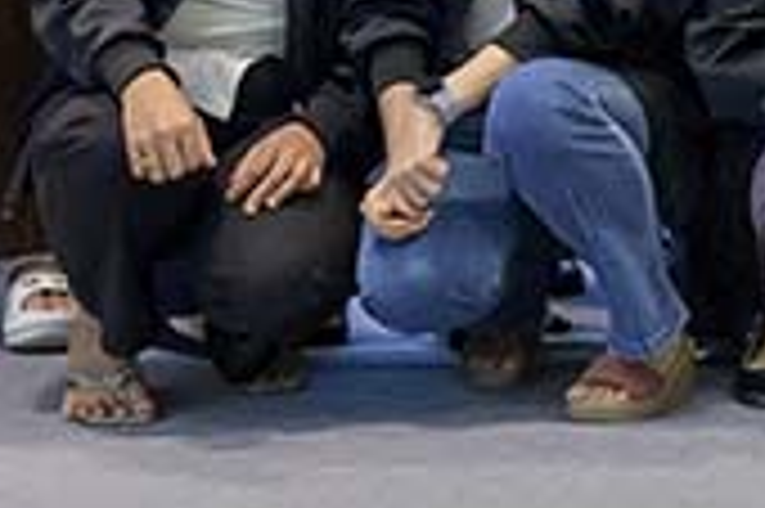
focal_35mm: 164
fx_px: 3482
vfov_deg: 7.9
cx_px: 1580
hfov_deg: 11.2
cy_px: -566
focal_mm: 29
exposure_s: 1/200
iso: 2500
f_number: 4.5
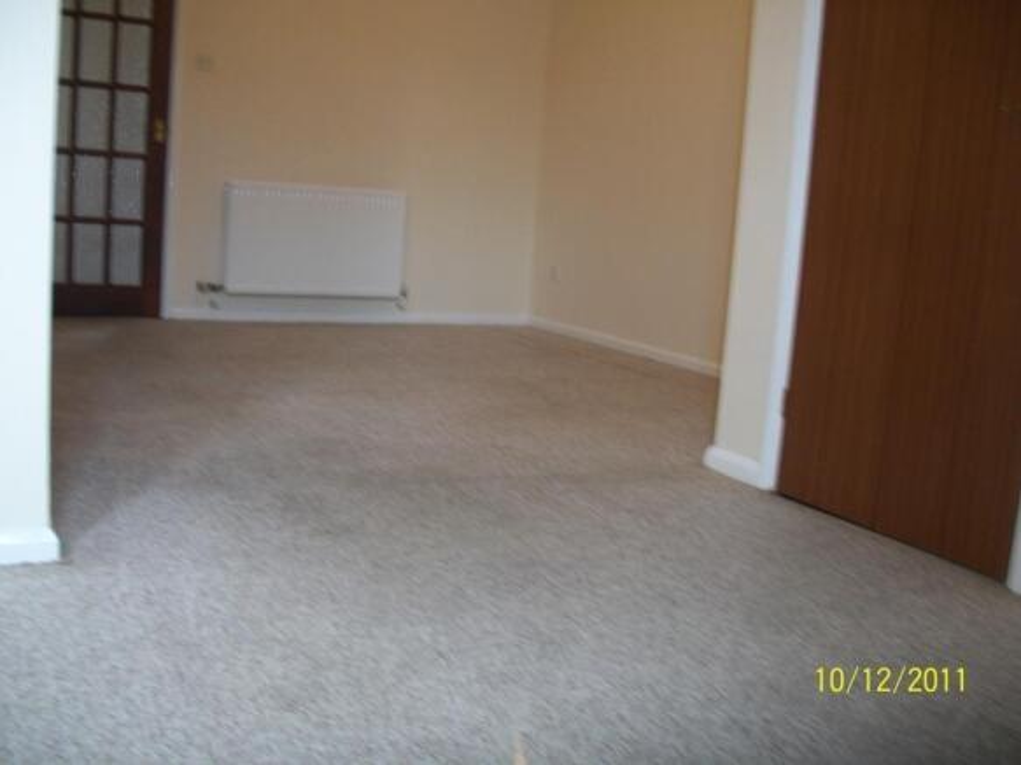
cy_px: 382
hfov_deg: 52.6
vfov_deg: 40.7
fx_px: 1032
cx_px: 510
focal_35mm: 35
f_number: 3.1
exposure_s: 1/30
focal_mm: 6.3
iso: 160
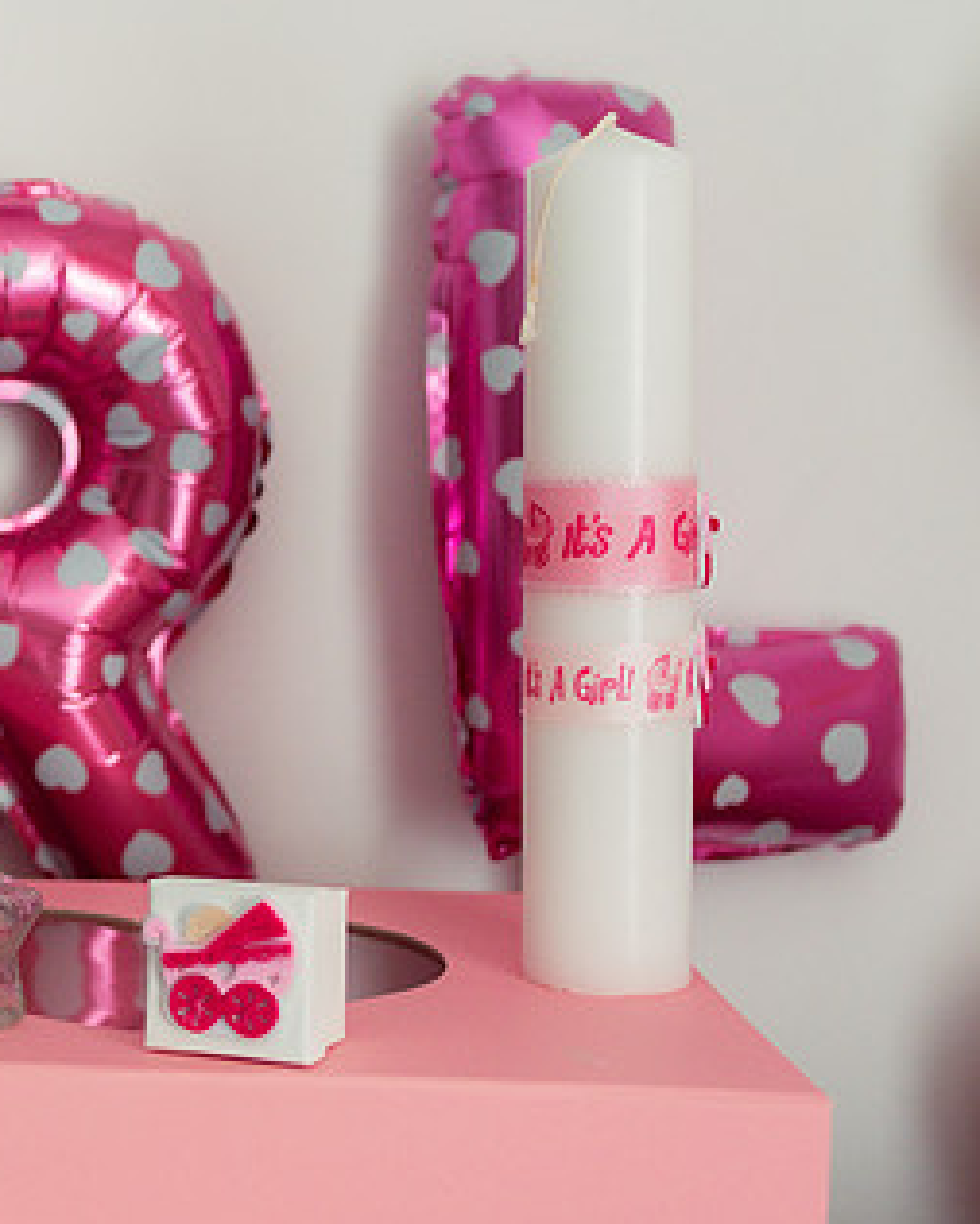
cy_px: 618
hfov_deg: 23.4
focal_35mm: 61
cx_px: -112
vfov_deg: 31.0
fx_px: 2211
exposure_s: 1/200
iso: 1250
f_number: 3.5
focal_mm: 35
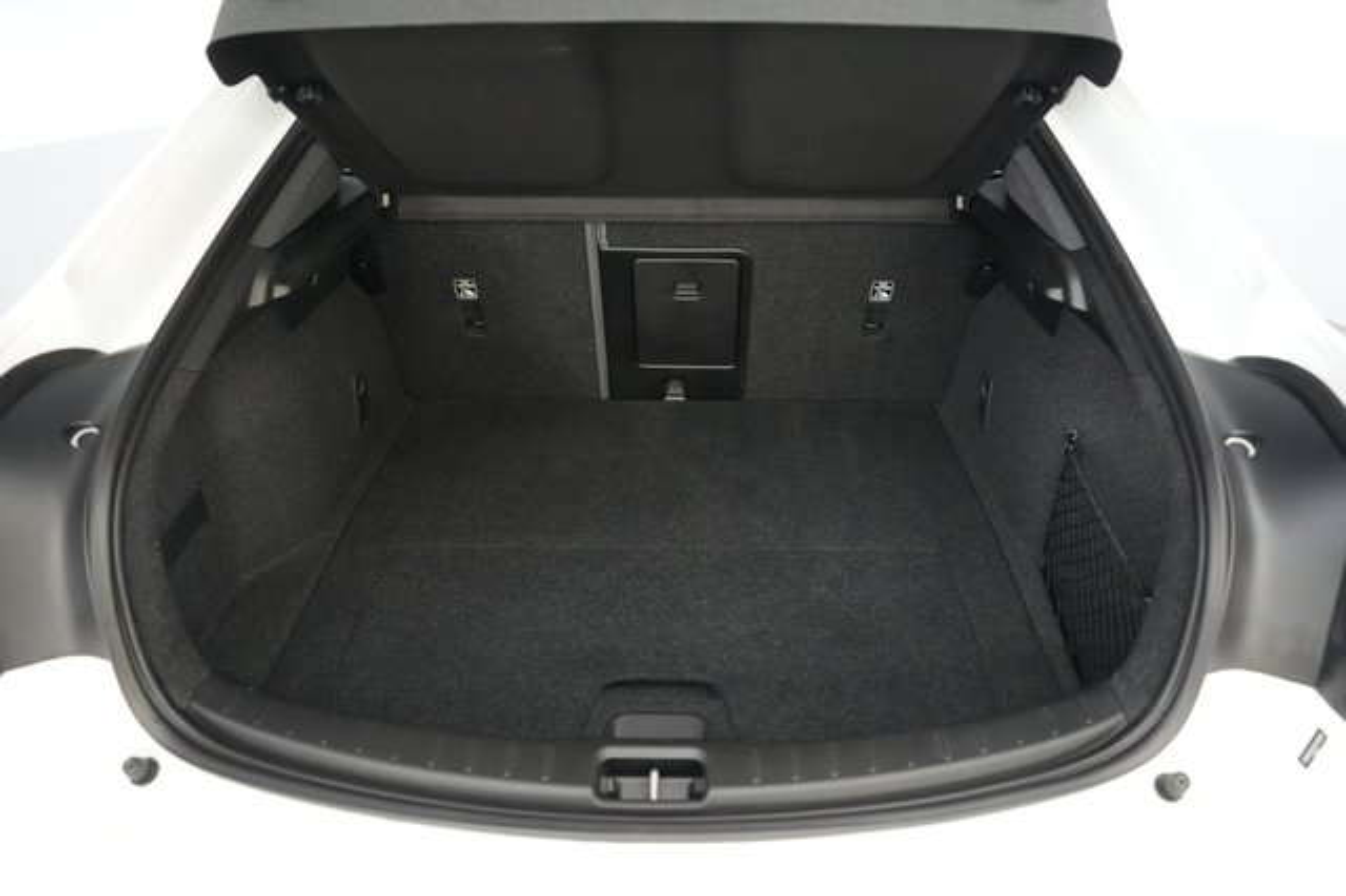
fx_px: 972
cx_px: 673
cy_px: 448
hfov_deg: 69.4
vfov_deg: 49.5
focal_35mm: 26
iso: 6400
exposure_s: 1/160
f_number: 2.8
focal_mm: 26
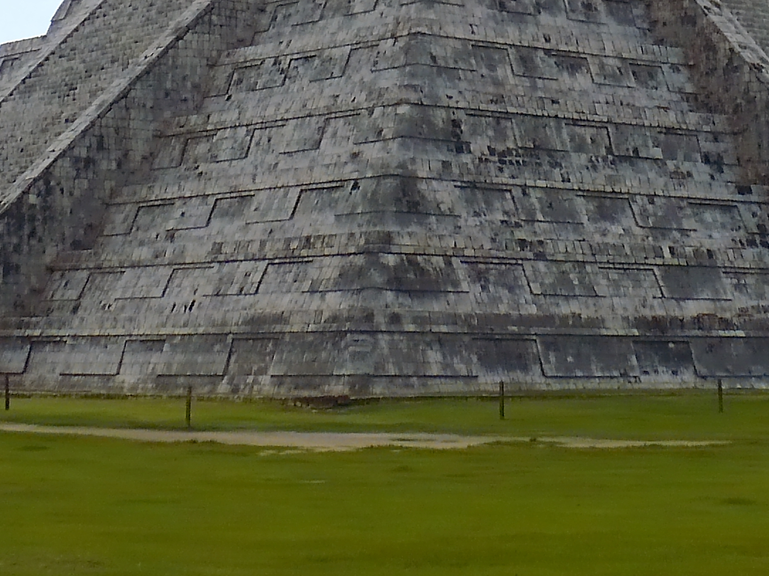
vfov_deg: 13.8
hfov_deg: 18.7
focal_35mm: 105
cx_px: 515
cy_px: -26
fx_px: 2332
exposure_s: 1/250
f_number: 8
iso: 100
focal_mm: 6.1
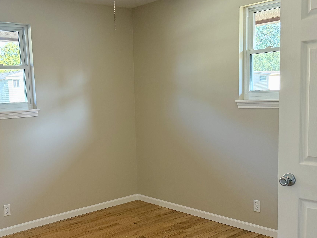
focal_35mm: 43
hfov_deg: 42.8
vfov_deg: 33.5
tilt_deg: -6.9
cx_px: 88
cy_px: 146
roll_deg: +2.3
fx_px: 394
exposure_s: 1/120
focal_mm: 6.76
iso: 320
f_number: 1.78
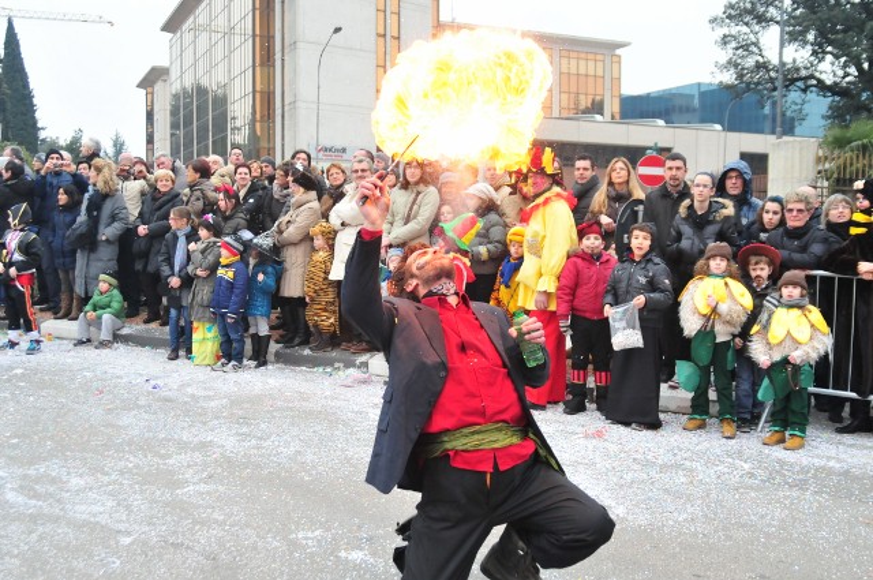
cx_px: 436
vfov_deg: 36.8
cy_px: 290
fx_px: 872
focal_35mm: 36
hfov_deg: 53.2
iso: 800
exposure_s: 1/500
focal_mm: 24
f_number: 3.2
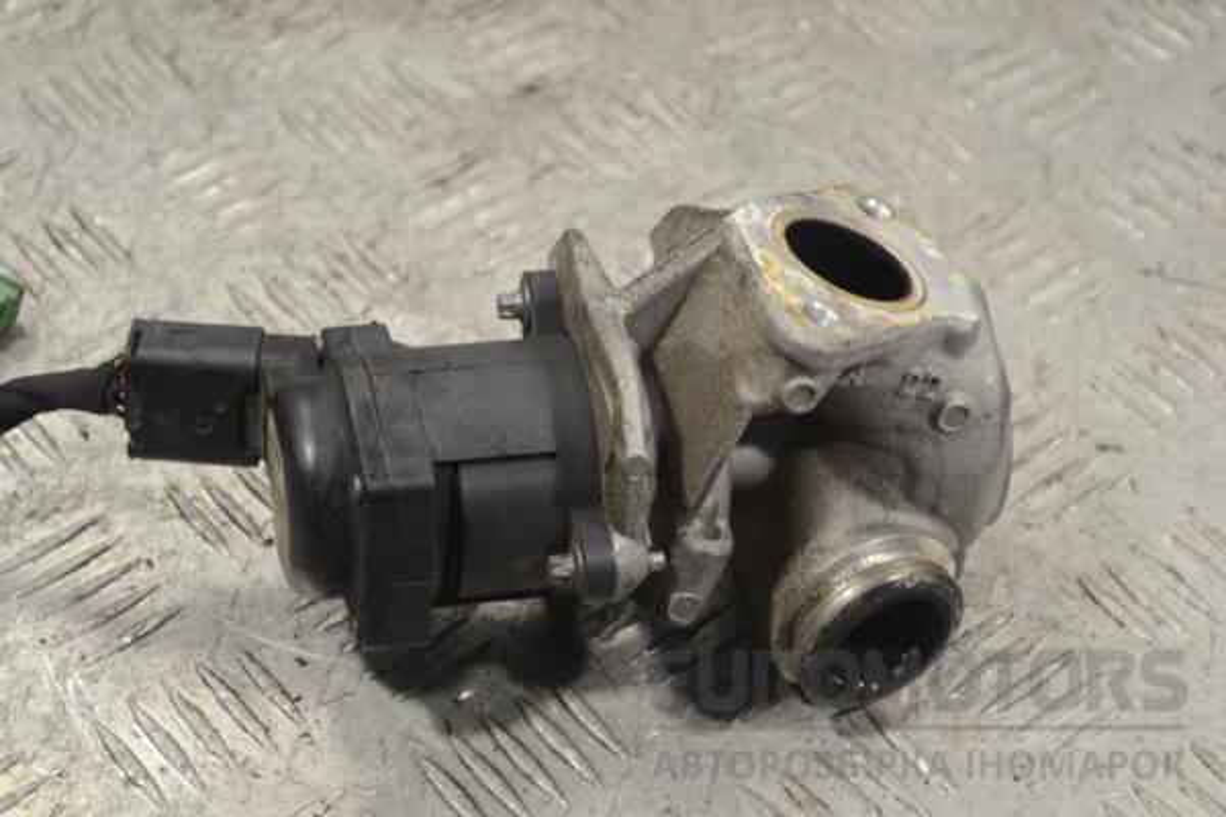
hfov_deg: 24.6
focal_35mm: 82
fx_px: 2809
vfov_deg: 16.6
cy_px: 408
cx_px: 613
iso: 280
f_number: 5.6
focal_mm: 55
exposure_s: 1/30
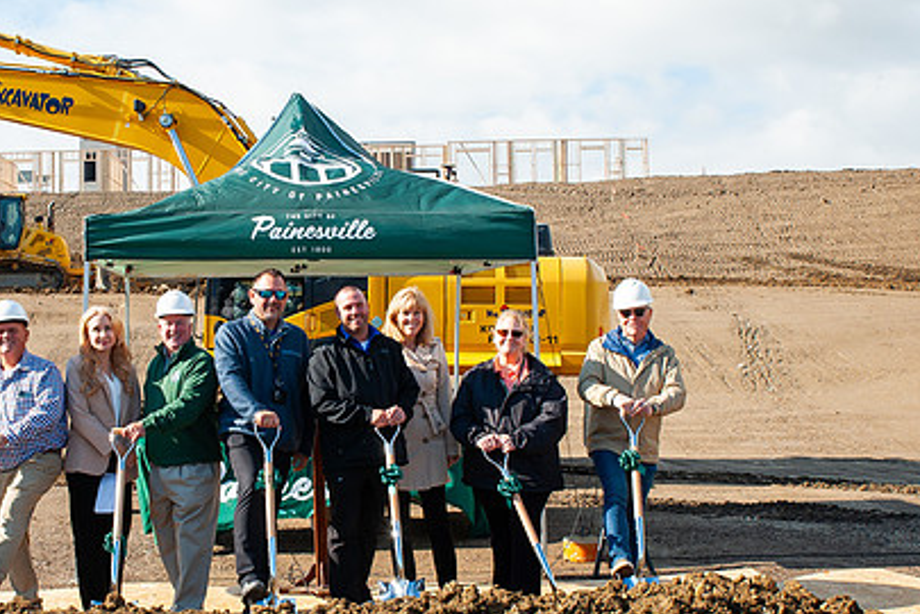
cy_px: 333
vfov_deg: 25.5
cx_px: 324
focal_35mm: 53
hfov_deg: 37.2
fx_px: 1354
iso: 400
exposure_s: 1/200
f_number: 16
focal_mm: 32
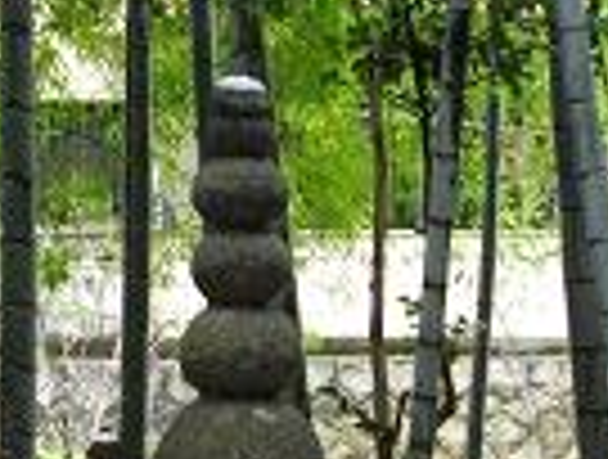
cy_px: 454
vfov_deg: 15.8
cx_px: 245
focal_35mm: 92
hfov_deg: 21.2
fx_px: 1620
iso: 400
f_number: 2.9
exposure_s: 1/50
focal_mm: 5.7
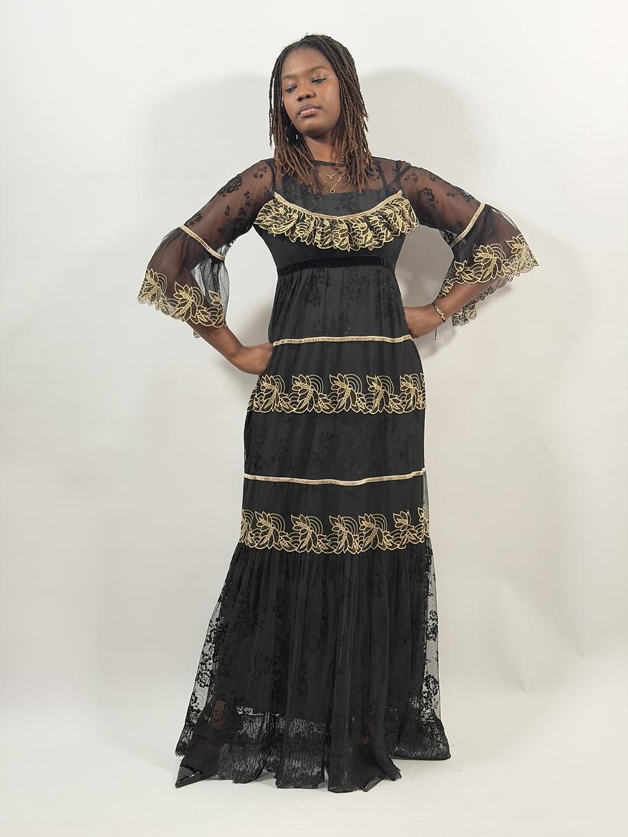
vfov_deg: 39.7
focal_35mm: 48
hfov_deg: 30.3
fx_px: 1161
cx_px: 314
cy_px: 418
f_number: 1.78
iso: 100
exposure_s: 1/50
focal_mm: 6.76
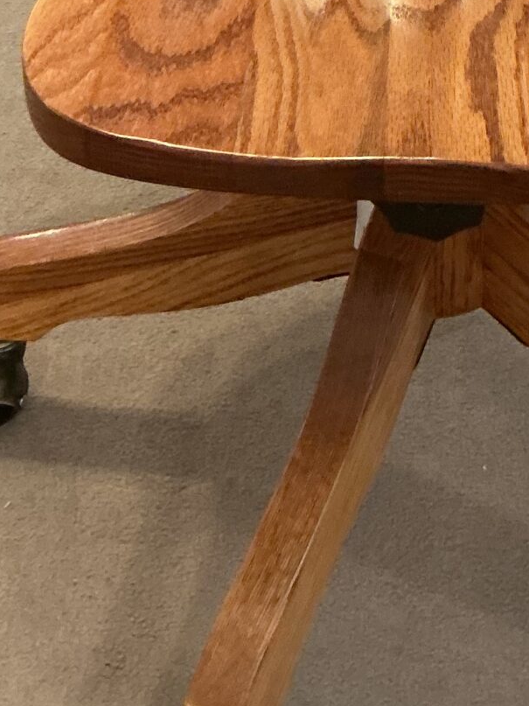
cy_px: -222
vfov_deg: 19.6
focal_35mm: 92
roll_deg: -0.8
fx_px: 1875
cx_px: 516
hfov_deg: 15.8
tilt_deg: -32.0
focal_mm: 3
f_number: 1.8
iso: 200
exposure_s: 1/40
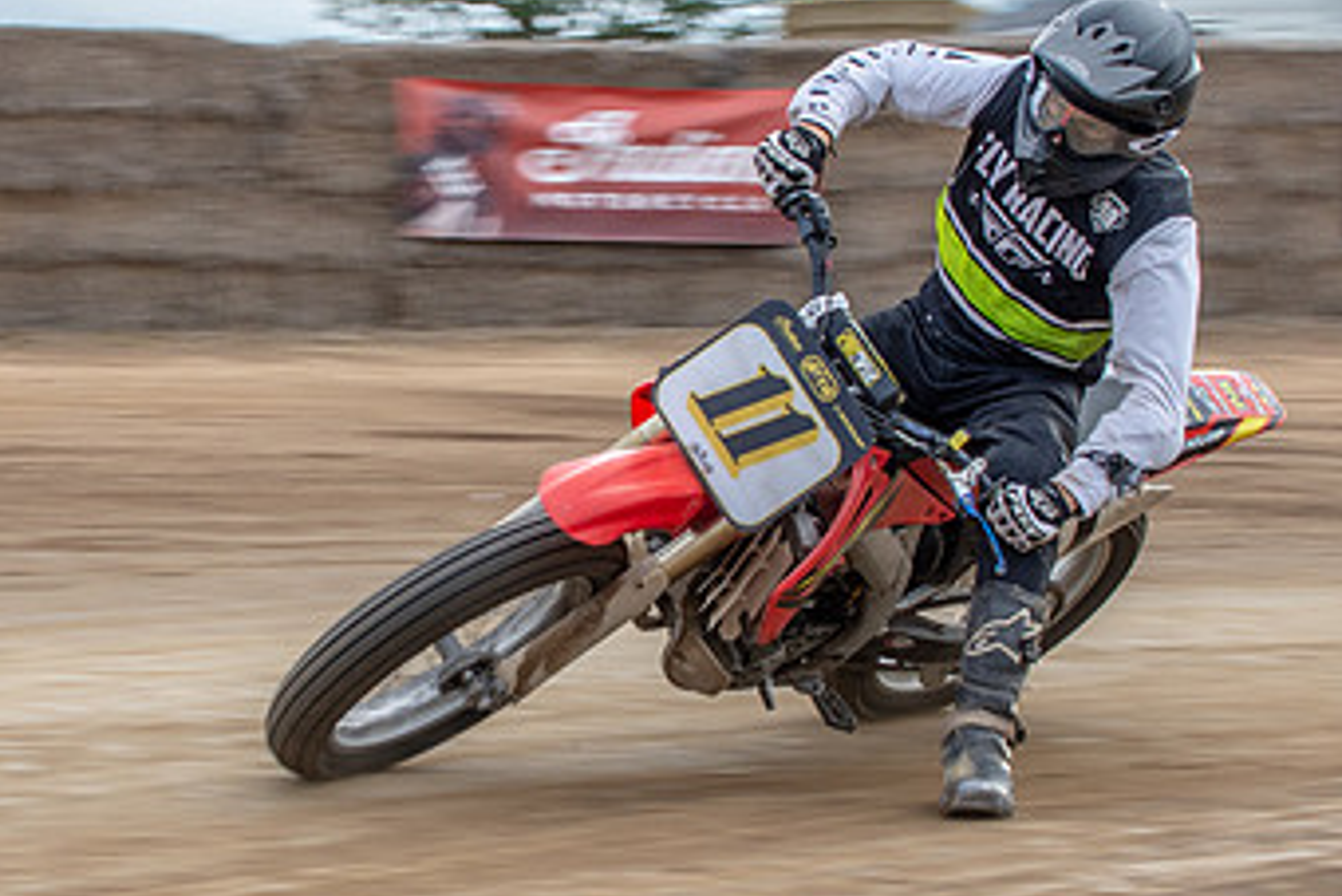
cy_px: 347
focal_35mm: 129
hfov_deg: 15.9
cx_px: 460
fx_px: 4811
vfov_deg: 10.6
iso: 320
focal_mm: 35
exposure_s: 1/125
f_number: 8
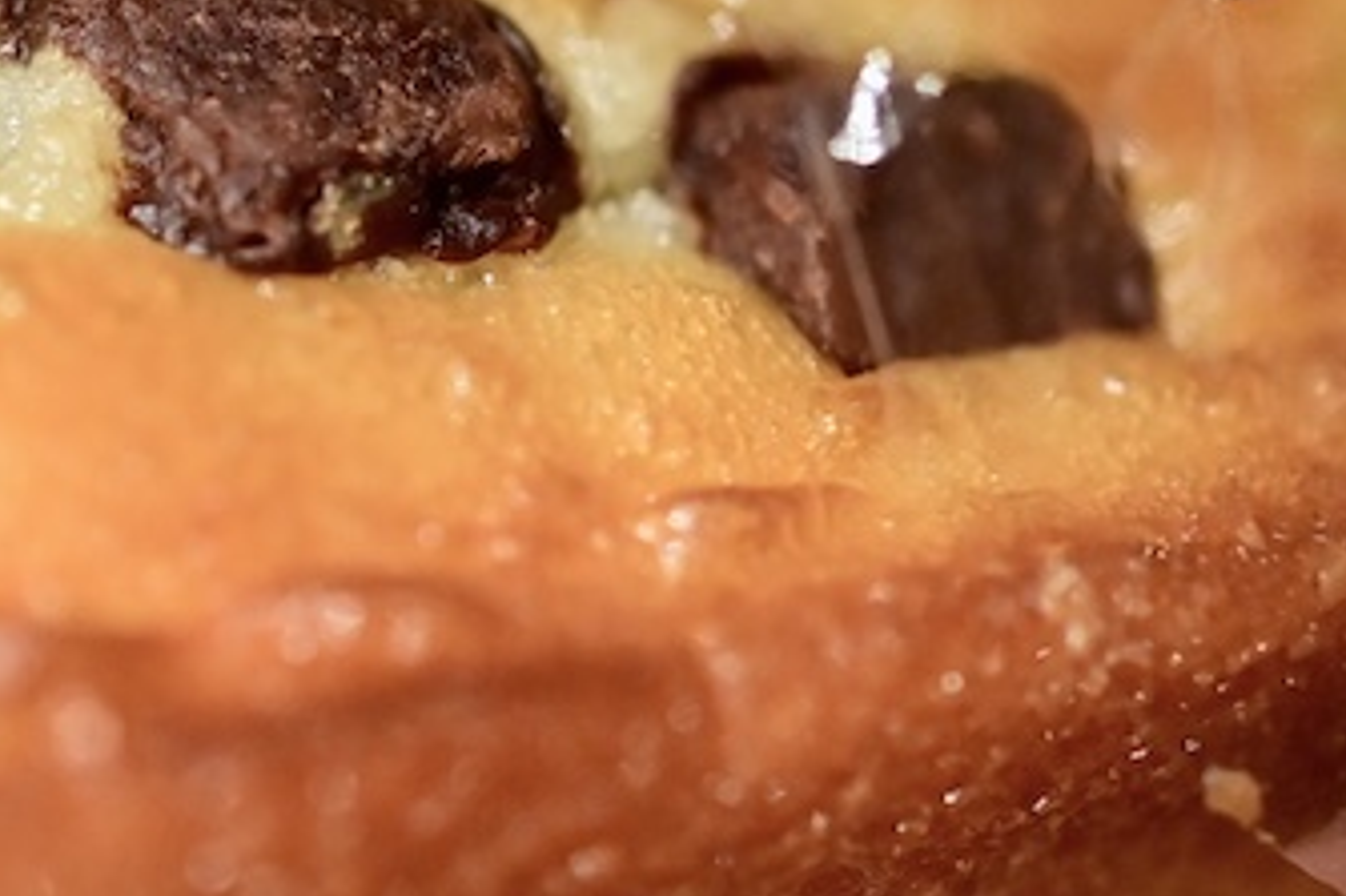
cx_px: 12
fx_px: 6689
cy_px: 468
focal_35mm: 179
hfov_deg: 11.4
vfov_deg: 7.7
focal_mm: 60
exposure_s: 1/250
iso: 3200
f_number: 3.2
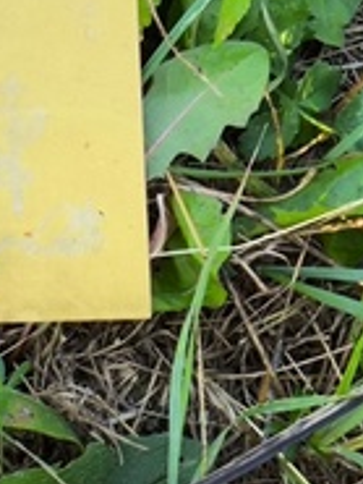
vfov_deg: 9.0
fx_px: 3017
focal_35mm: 216
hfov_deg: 6.7
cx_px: -291
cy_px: -149
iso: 64
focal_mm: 4.71
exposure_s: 1/120
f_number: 1.7
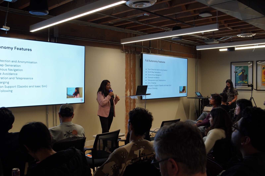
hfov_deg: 55.1
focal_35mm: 34
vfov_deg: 38.3
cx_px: 132
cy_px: 88
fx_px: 254
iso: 320
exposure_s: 1/60
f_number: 4
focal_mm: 23
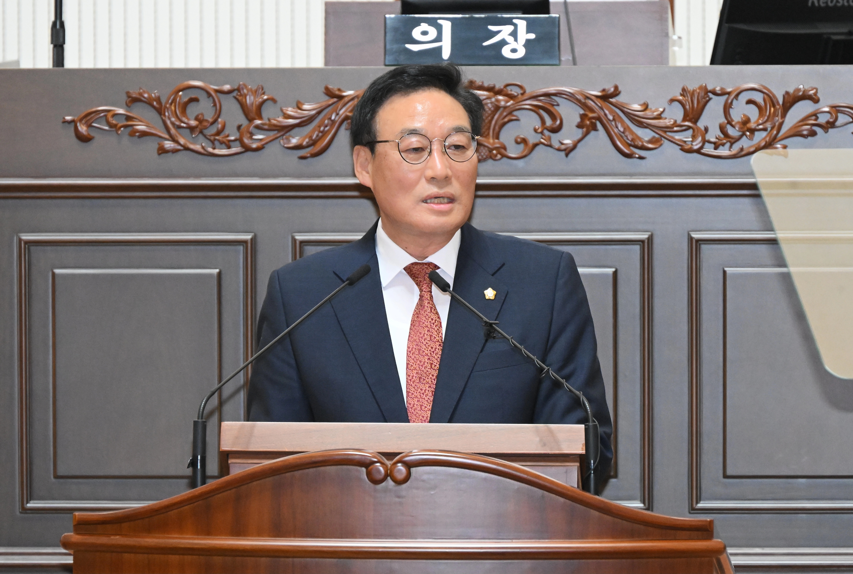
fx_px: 7127
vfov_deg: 4.6
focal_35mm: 300
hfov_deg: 6.8
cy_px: 287
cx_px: 426
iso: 5000
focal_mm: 200
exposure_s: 1/250
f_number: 6.3
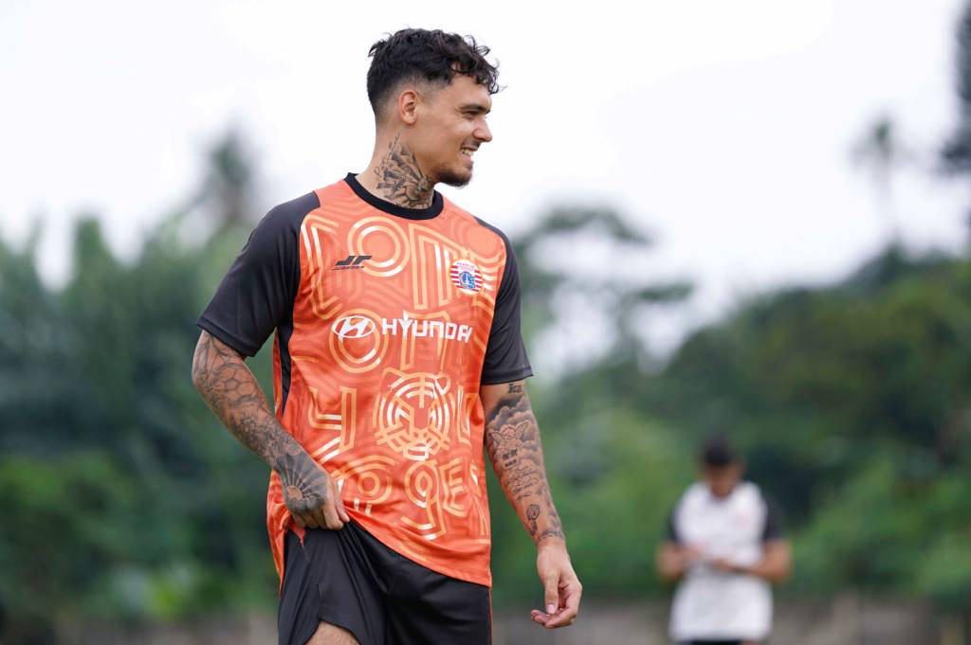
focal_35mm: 200
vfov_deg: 6.9
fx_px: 5390
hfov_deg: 10.3
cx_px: 486
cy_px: 322
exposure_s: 1/1000
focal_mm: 200
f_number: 2.8
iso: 160
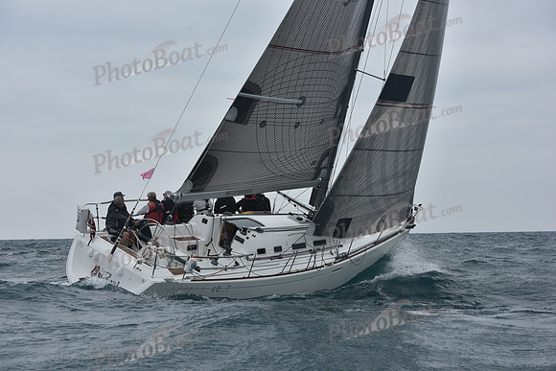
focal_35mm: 70
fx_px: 1081
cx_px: 278
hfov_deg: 28.8
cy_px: 186
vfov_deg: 19.5
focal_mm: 70
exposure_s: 1/800
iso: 250
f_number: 8
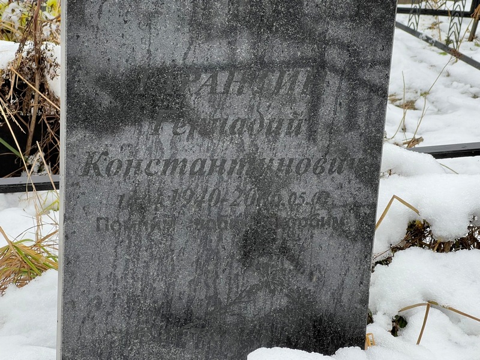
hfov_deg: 25.3
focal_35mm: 77
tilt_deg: -17.1
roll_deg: -2.8
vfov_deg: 19.1
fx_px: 1068
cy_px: 180
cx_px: 240
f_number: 2.8
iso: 64
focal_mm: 9
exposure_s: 1/99
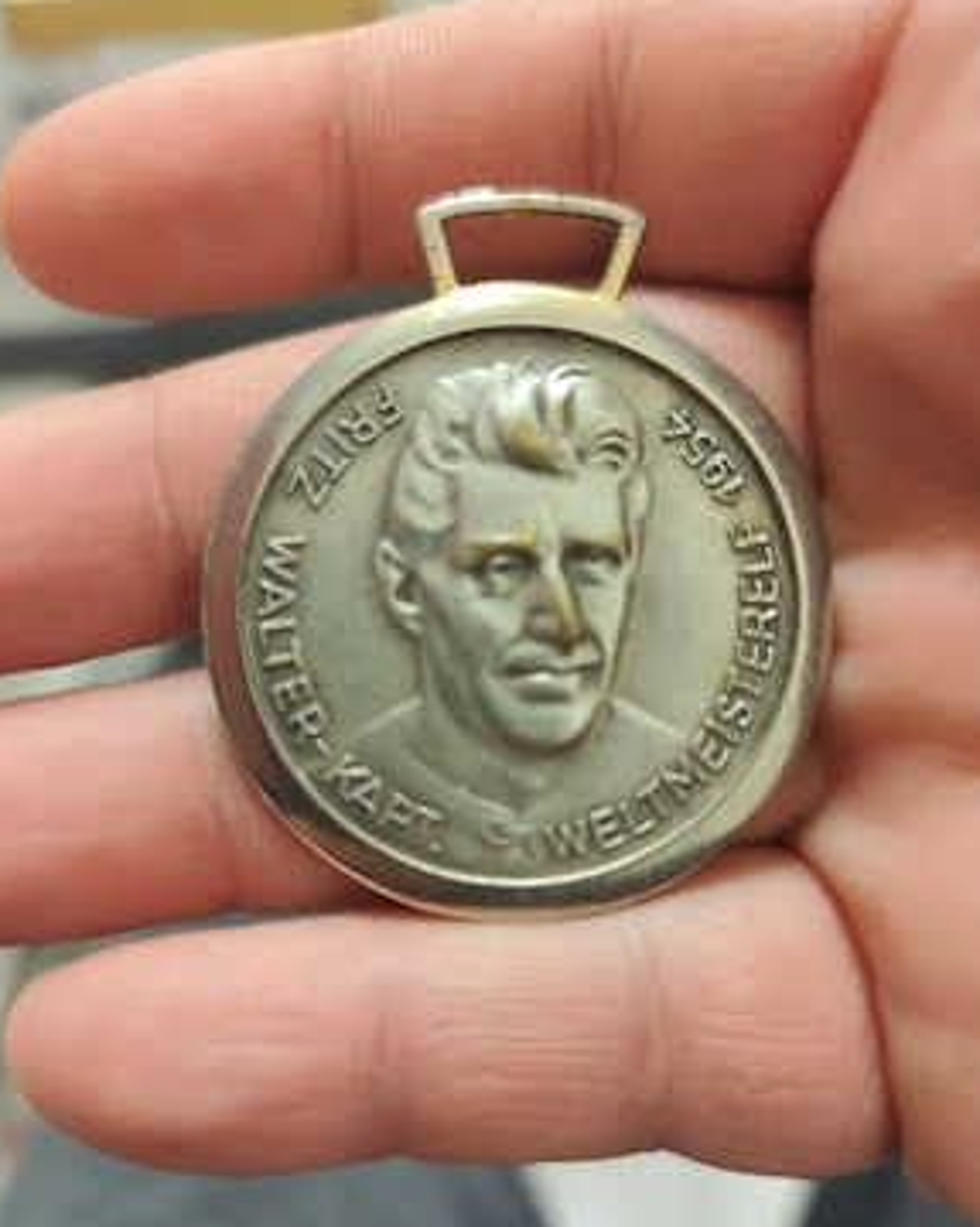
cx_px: 502
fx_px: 907
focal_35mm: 25
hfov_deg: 56.8
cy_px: 629
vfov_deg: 68.1
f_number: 1.65
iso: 1000
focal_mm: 6.14
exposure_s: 1/25
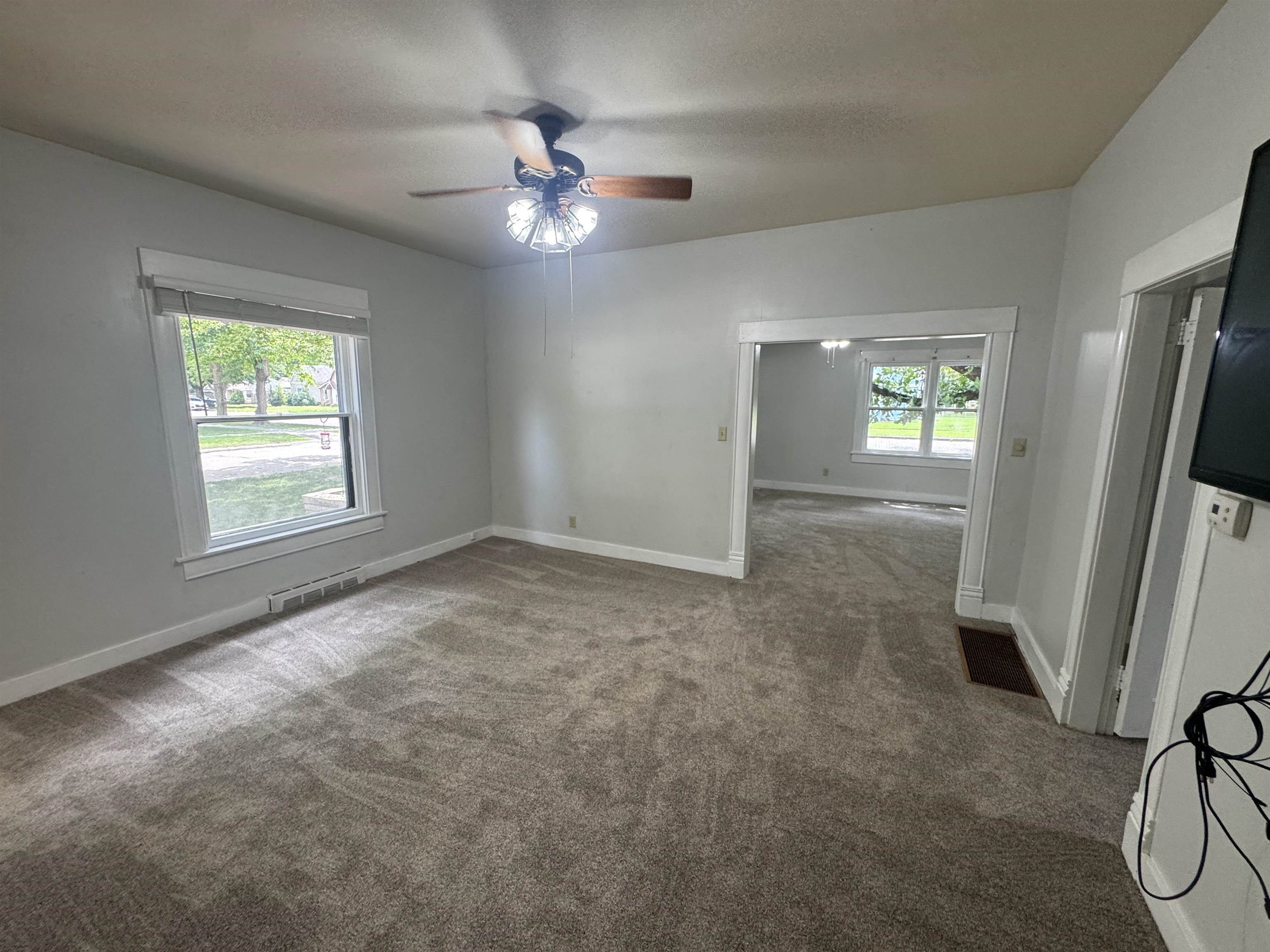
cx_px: 635
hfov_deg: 102.1
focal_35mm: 14
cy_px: 476
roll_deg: -0.1
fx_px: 514
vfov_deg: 85.7
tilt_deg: -9.6
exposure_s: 1/120
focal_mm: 2.22
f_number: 2.2
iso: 200
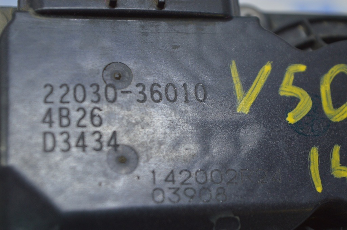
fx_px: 795
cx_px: 174
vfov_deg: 16.5
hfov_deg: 24.6
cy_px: 115
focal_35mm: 82
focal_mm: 55
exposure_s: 1/50
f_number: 5.6
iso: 400
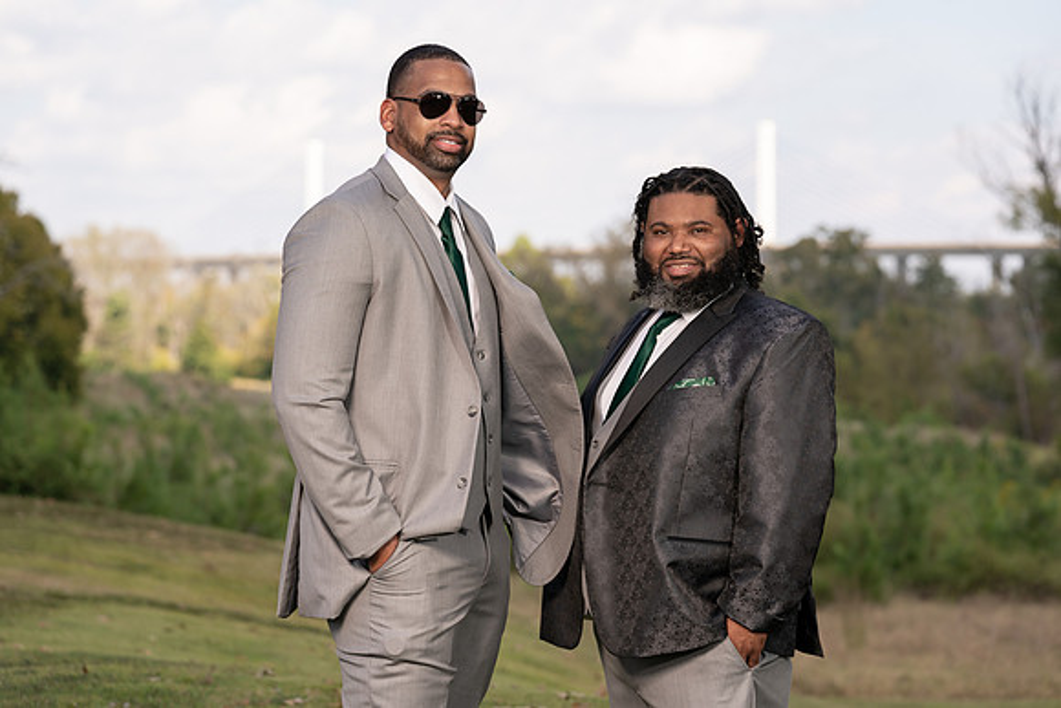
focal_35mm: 125
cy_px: 354
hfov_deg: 16.4
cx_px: 530
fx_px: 3685
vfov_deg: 11.0
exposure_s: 1/250
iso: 100
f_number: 5.6
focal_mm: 125
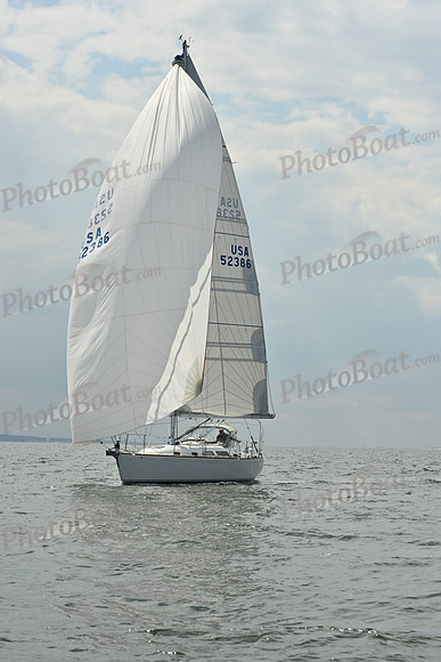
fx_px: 1561
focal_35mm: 85
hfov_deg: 16.1
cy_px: 331
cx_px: 220
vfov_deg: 23.9
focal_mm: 85
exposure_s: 1/1600
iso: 320
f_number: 10
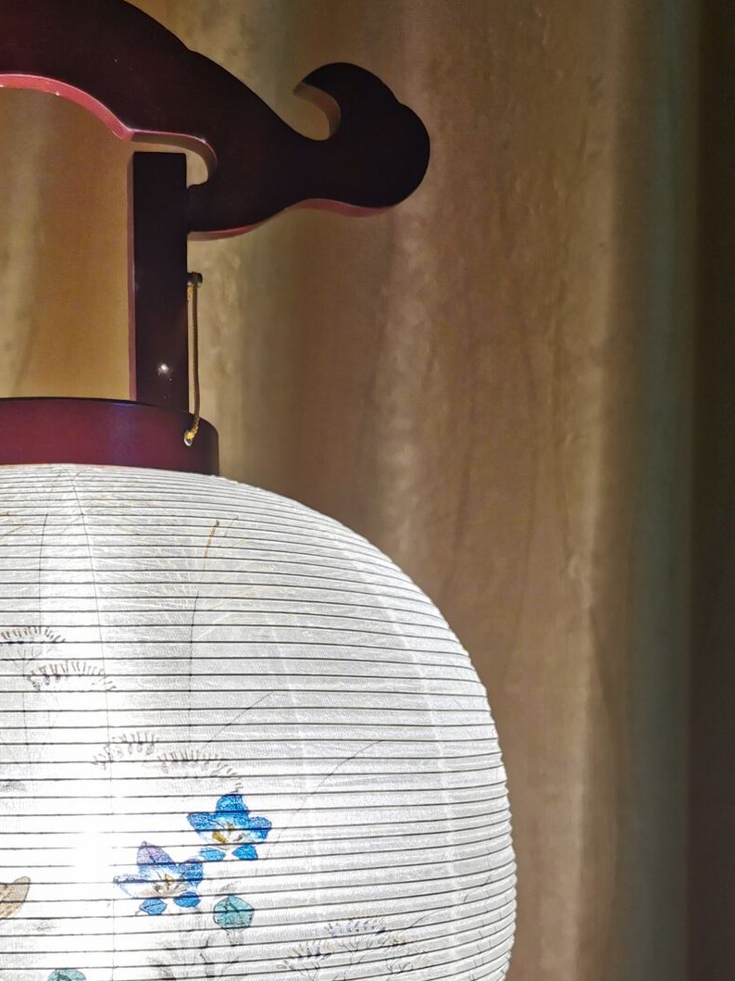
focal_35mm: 51
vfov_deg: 36.5
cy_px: 756
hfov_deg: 27.4
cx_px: 52
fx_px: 1444
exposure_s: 1/116
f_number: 1.8
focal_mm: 5.58
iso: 50
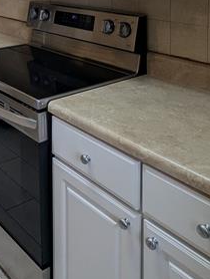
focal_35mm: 44
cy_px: -19
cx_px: -44
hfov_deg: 28.5
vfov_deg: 37.0
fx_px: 356
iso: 68
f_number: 2.2
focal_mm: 2.35
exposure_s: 1/60
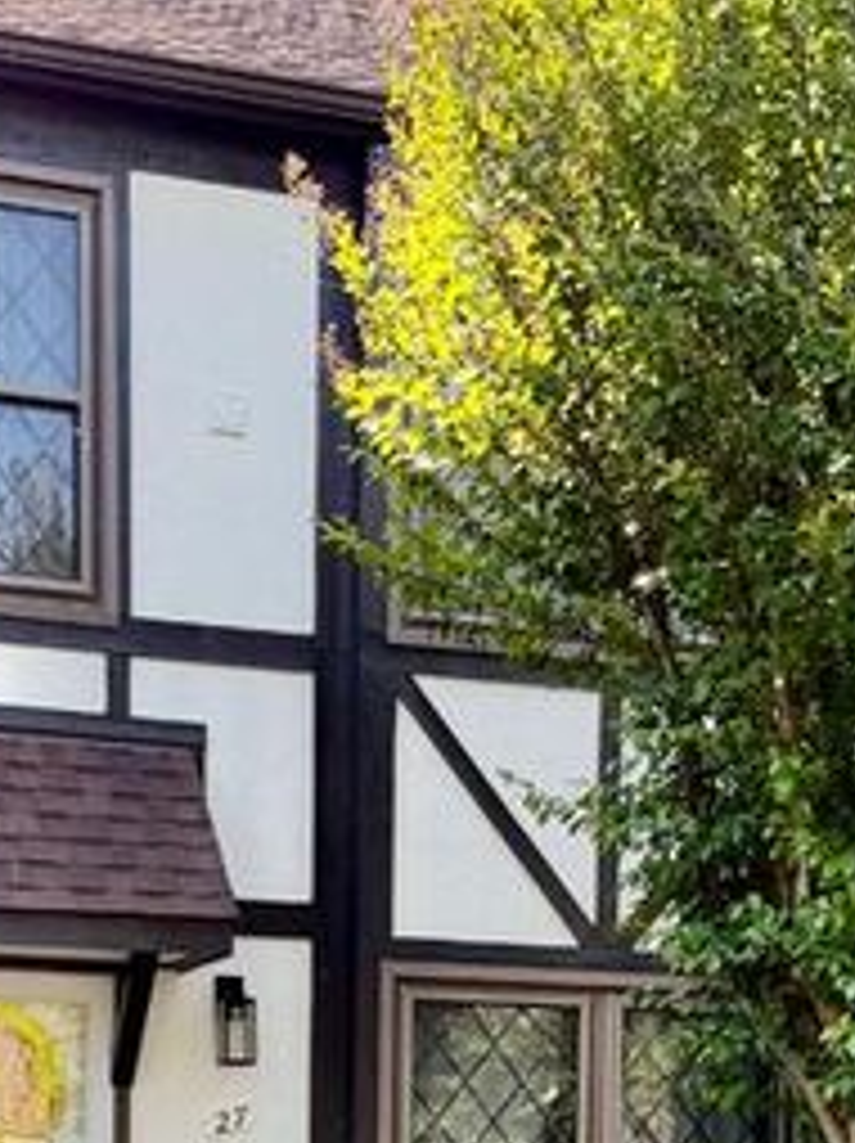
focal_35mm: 63
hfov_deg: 23.1
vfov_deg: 29.7
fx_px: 2078
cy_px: 992
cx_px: 626
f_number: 1.78
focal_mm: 6.76
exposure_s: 1/742
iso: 100
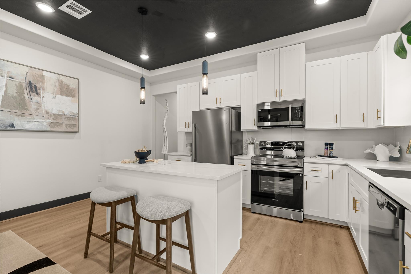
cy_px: 137
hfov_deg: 96.7
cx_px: 206
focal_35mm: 16
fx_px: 183
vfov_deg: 73.7
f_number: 9
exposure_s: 2
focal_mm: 16
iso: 200
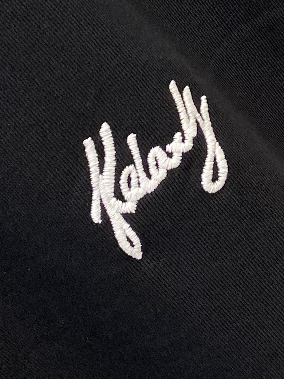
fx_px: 285
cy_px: 190
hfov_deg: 53.0
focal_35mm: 26
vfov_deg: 67.3
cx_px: 142
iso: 125
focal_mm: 4.25
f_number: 1.8
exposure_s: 1/115
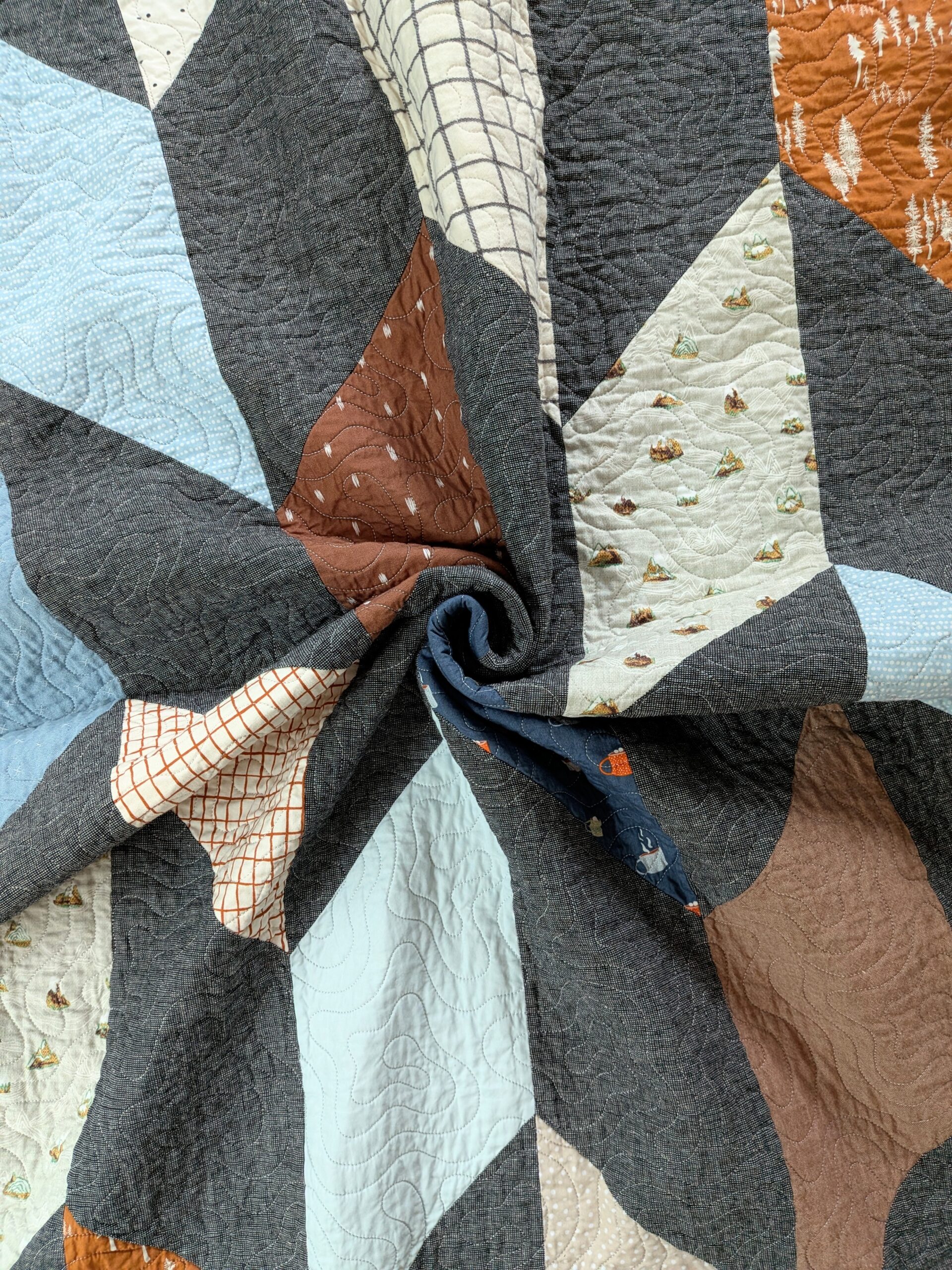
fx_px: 880
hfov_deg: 56.8
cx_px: 476
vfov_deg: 71.6
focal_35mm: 24
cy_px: 635
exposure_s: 1/33
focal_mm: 4.53
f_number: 1.7
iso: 168
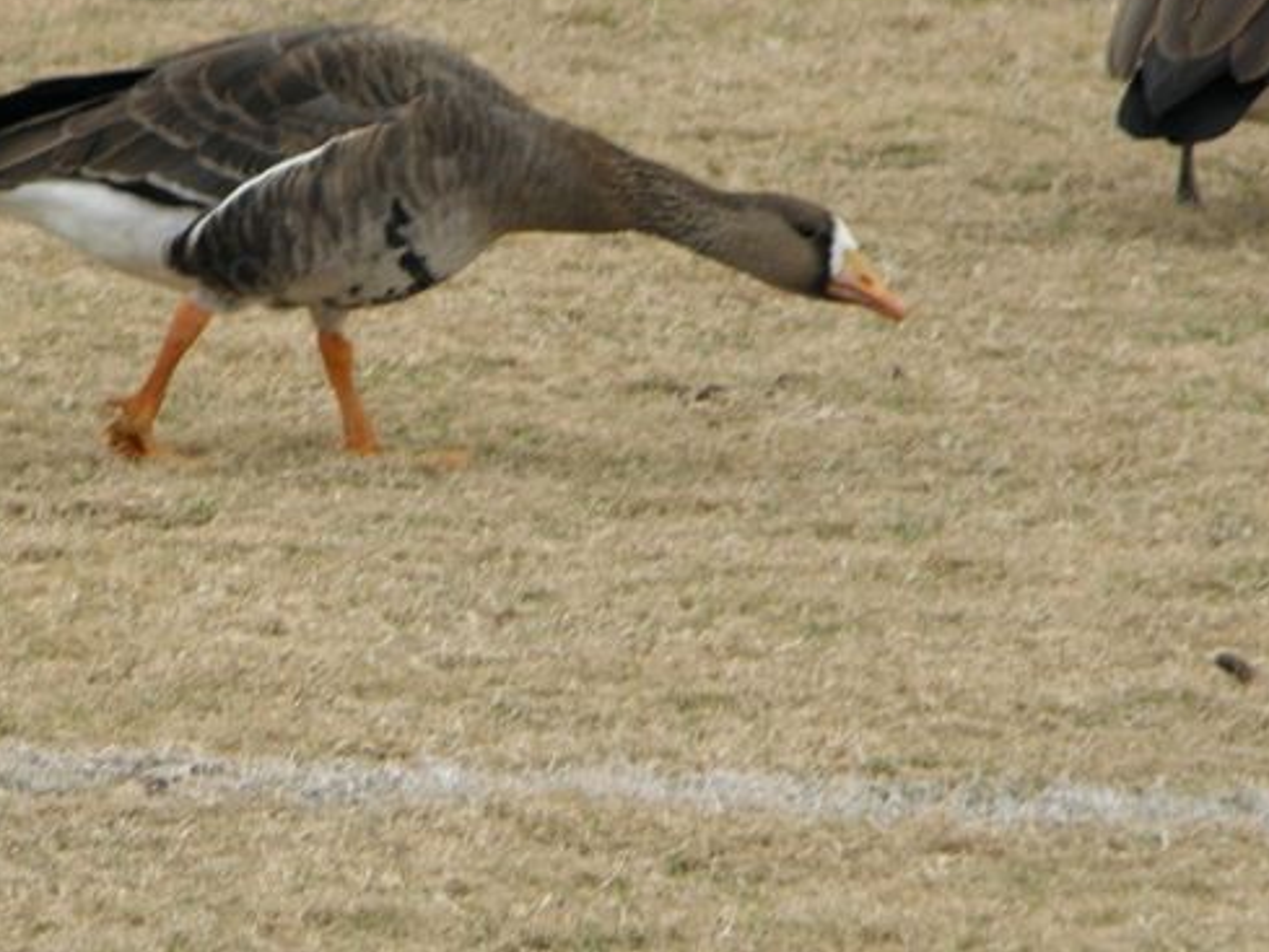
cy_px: 332
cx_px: 488
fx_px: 20168
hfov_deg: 3.6
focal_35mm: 550
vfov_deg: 2.7
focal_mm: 75
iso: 160
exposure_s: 1/250
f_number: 5.4
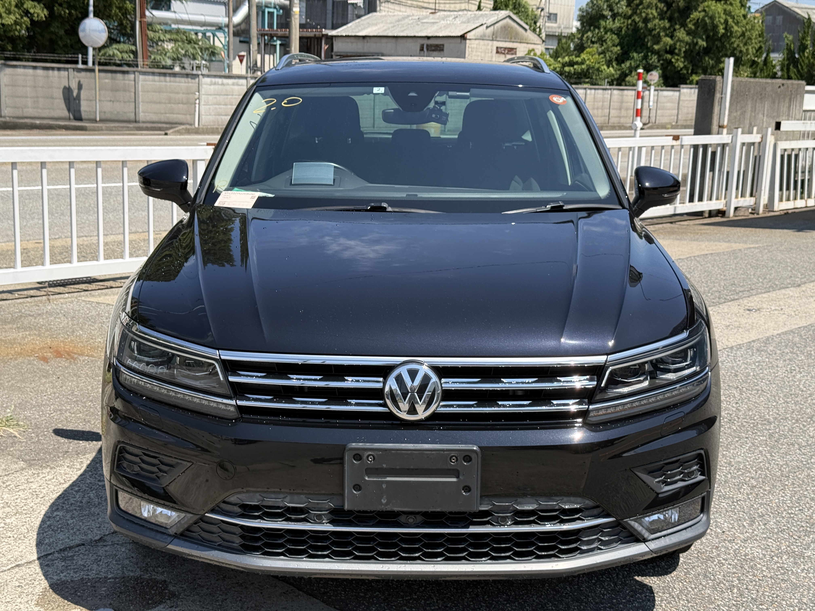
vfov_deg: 30.3
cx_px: 408
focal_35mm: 48
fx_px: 1130
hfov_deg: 39.7
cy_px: 306
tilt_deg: -11.3
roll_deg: -2.2
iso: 80
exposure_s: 1/3226
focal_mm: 6.76
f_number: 1.78
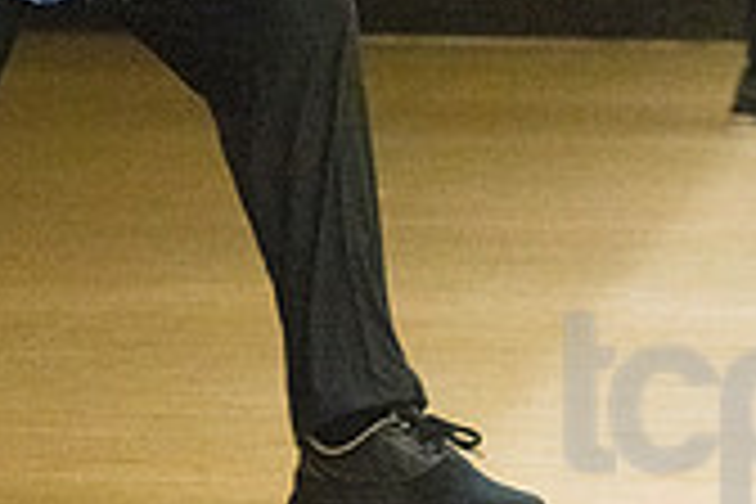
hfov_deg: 7.6
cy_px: -160
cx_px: 63
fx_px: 5670
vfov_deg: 5.1
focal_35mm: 270
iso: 10000
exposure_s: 1/1000
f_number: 4.5
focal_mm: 78
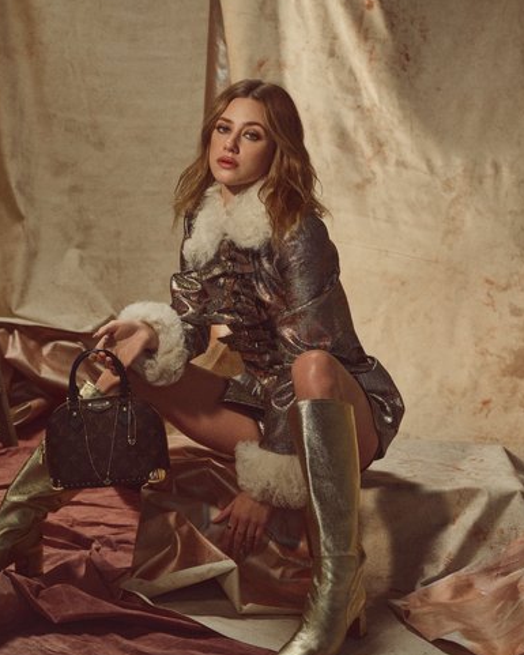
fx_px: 1376
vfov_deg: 26.8
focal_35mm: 71
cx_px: 211
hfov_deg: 21.5
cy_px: 336
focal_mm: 63.7
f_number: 5.6
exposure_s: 1/200
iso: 1250
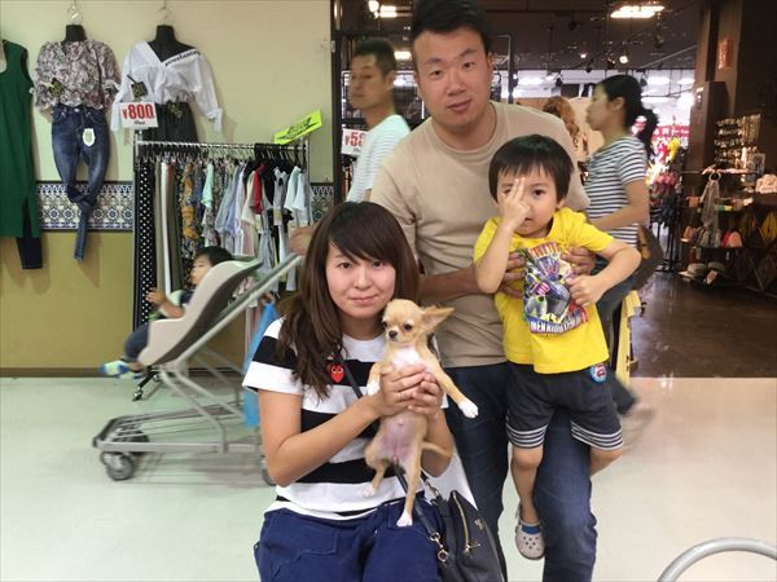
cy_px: 291
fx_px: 696
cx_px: 388
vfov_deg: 45.4
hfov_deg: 58.4
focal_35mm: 31
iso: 100
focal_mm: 3.3
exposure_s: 1/33
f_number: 2.4
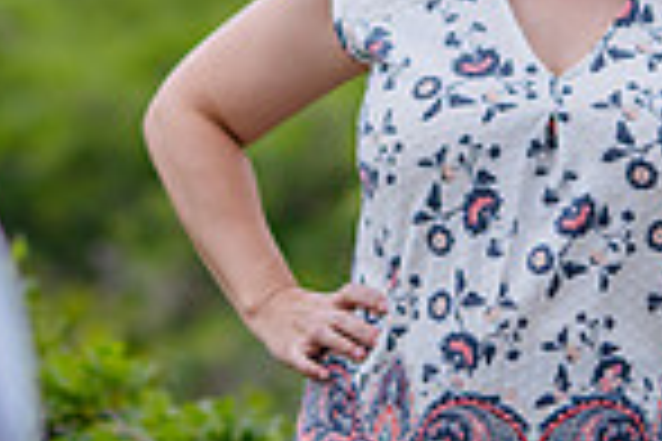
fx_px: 7631
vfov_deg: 3.3
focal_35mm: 415
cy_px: -158
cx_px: 302
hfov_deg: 5.0
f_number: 2
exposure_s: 1/250
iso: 400
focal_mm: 105
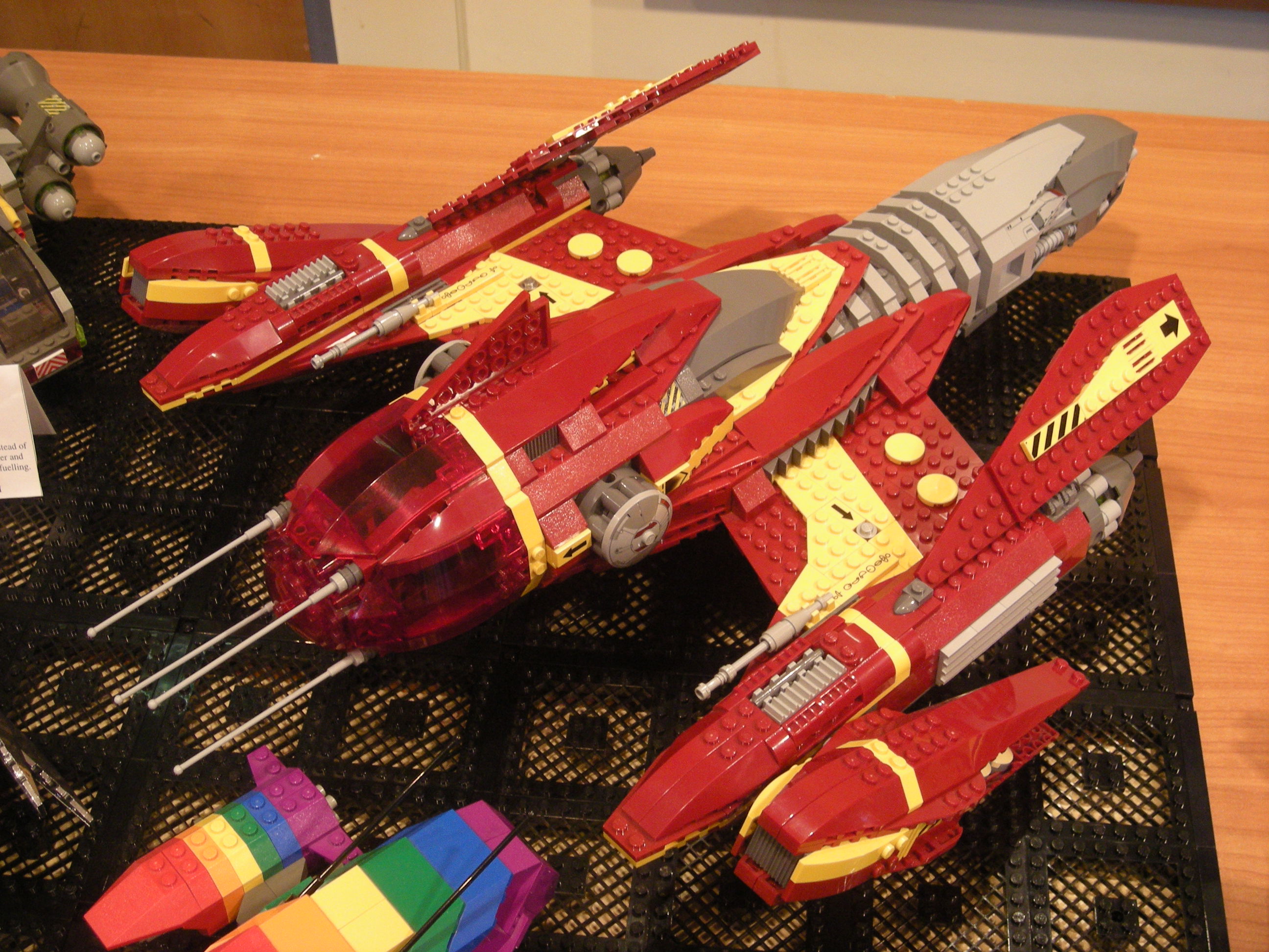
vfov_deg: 29.7
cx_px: 634
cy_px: 476
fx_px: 1796
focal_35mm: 49
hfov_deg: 38.9
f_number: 3.2
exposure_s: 1/7.9
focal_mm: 7.9
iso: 186
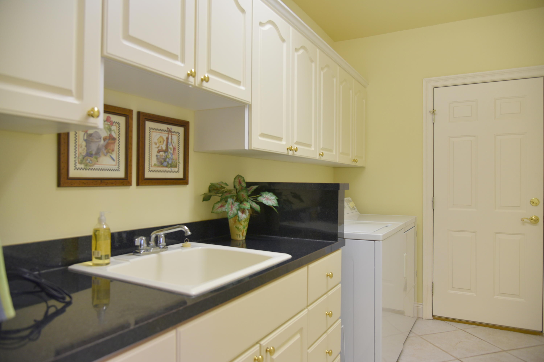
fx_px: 363
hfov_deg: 73.7
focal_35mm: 24
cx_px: 272
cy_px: 181
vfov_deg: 53.1
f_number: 4.5
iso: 400
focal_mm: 24
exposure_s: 1/80
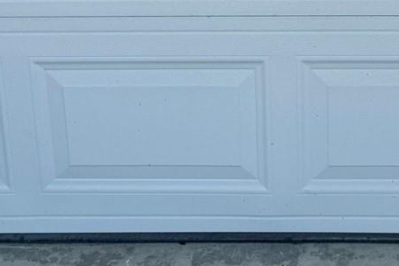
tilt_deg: -16.6
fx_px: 976
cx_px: 311
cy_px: -42
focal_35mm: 88
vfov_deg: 15.1
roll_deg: -0.2
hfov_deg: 22.8
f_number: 1.78
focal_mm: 6.76
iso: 80
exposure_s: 1/2604
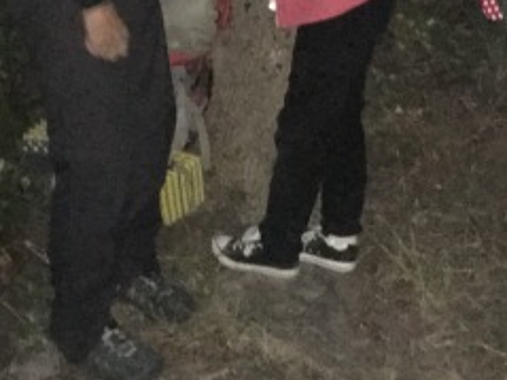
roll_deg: -0.6
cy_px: -17
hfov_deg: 20.1
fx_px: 1420
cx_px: 373
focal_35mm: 97
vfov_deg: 14.9
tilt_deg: -17.7
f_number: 2.2
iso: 1600
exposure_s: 1/16
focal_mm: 4.15
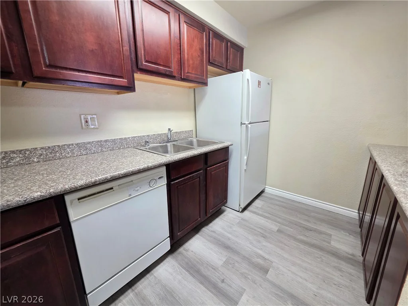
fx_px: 153
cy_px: 153
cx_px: 204
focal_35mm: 13
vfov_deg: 89.9
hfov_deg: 106.2
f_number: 1.9
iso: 160
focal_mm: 2.2
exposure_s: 1/60
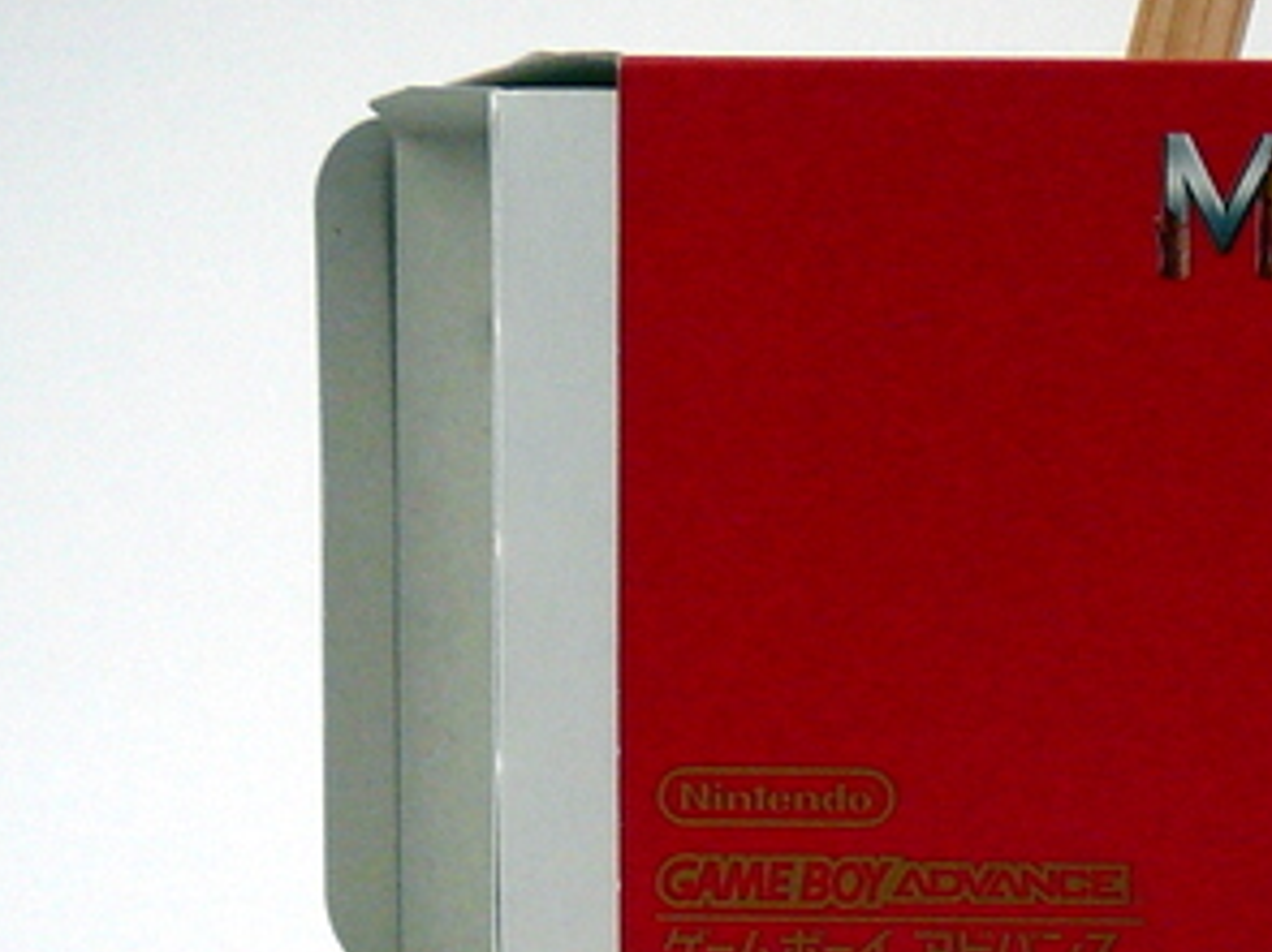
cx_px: 1380
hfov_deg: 19.8
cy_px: 1275
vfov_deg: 14.8
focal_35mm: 95
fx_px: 3489
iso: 125
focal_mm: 5.2
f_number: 2.8
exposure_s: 1/30
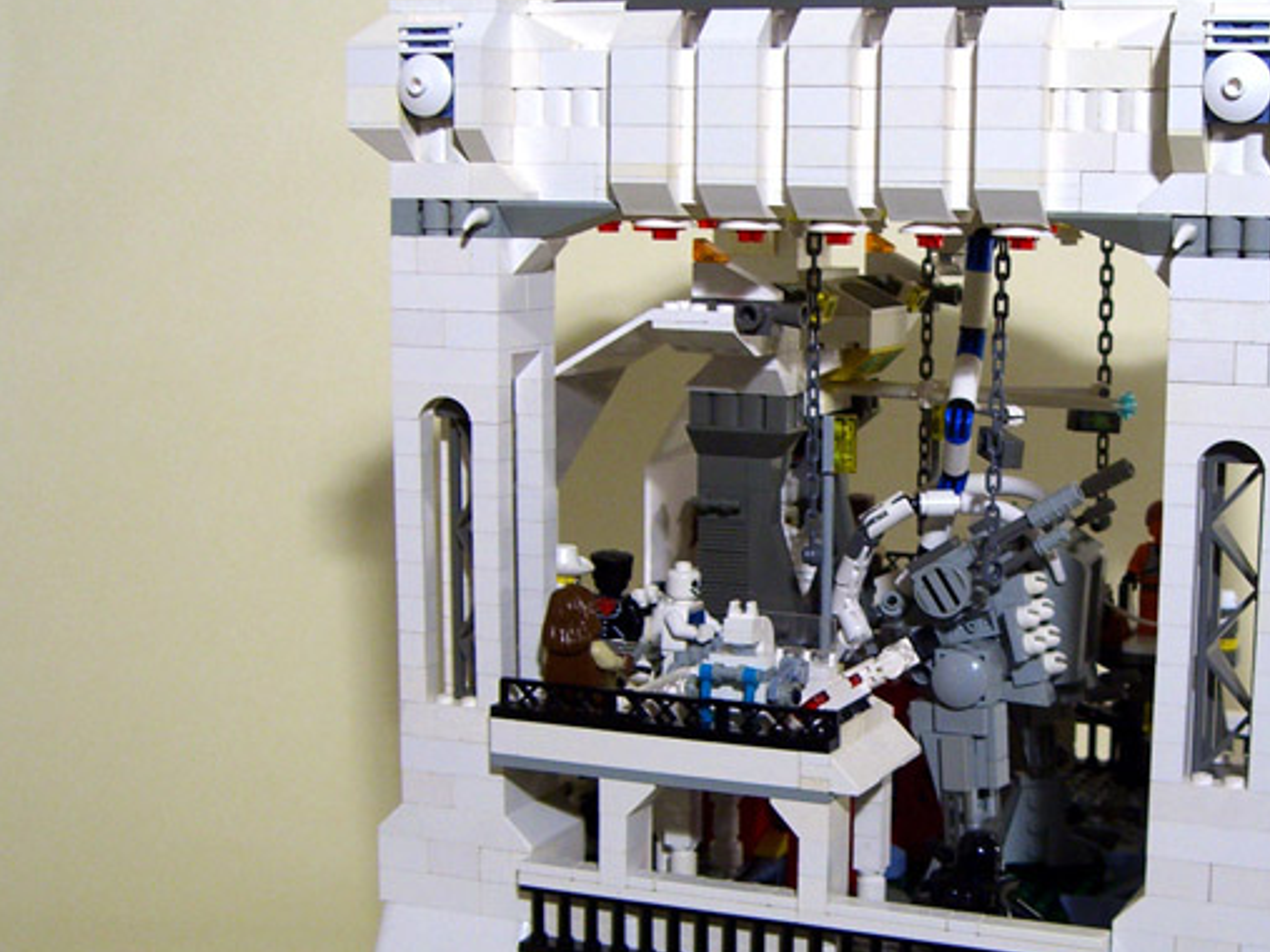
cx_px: 917
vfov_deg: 24.3
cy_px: 631
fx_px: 2201
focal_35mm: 60
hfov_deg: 31.7
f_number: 2.8
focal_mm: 7.9
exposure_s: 1/40
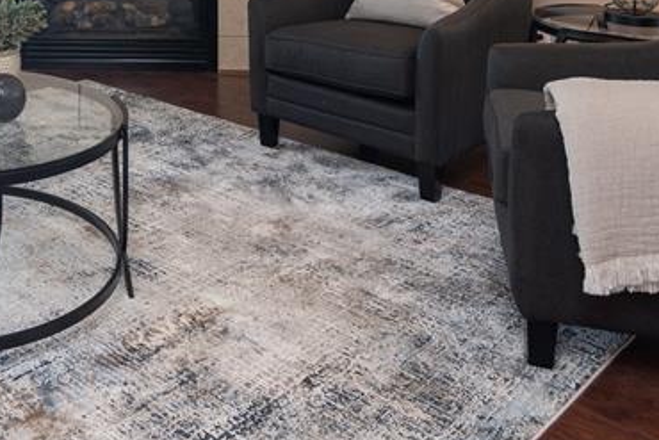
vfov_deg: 25.4
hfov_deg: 39.0
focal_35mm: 47
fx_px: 861
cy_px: -102
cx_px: 66
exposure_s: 1/15
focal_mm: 17
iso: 320
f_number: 9
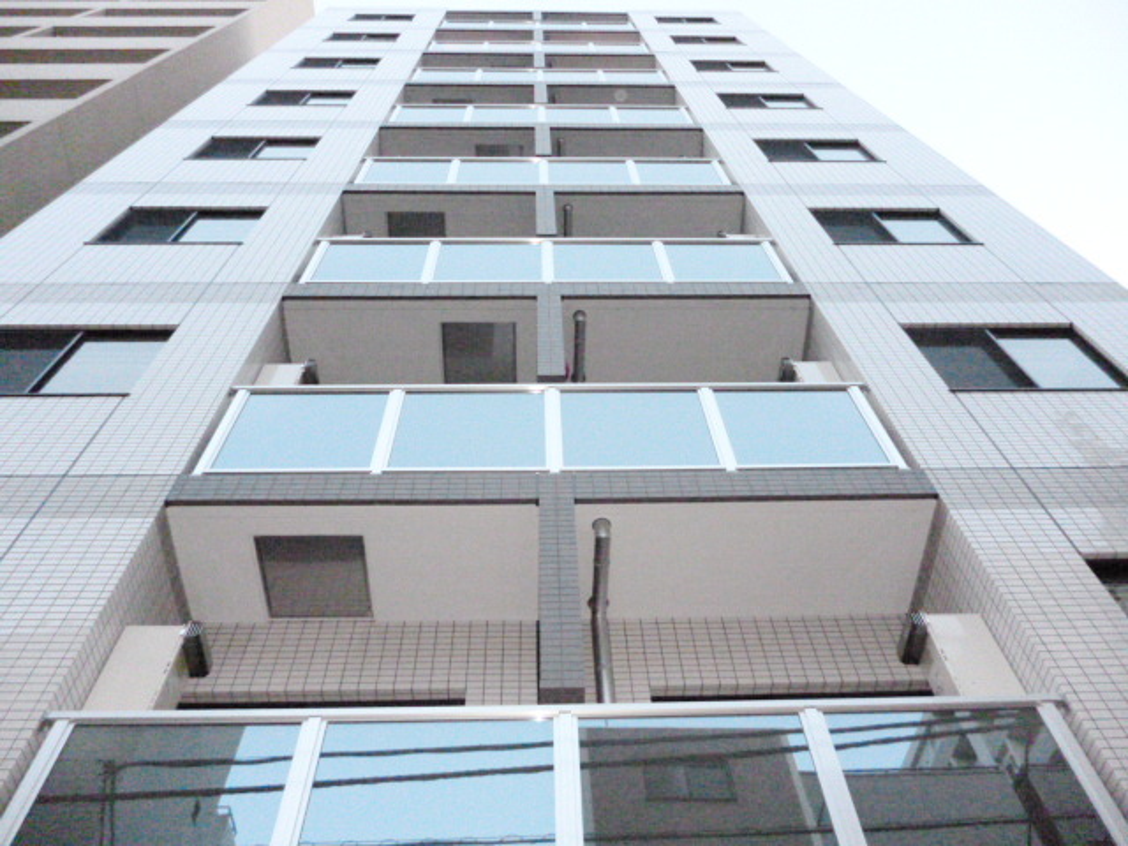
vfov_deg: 49.7
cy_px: 423
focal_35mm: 28
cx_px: 564
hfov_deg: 63.4
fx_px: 912
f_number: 3.1
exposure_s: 1/60
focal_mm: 5
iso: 1250
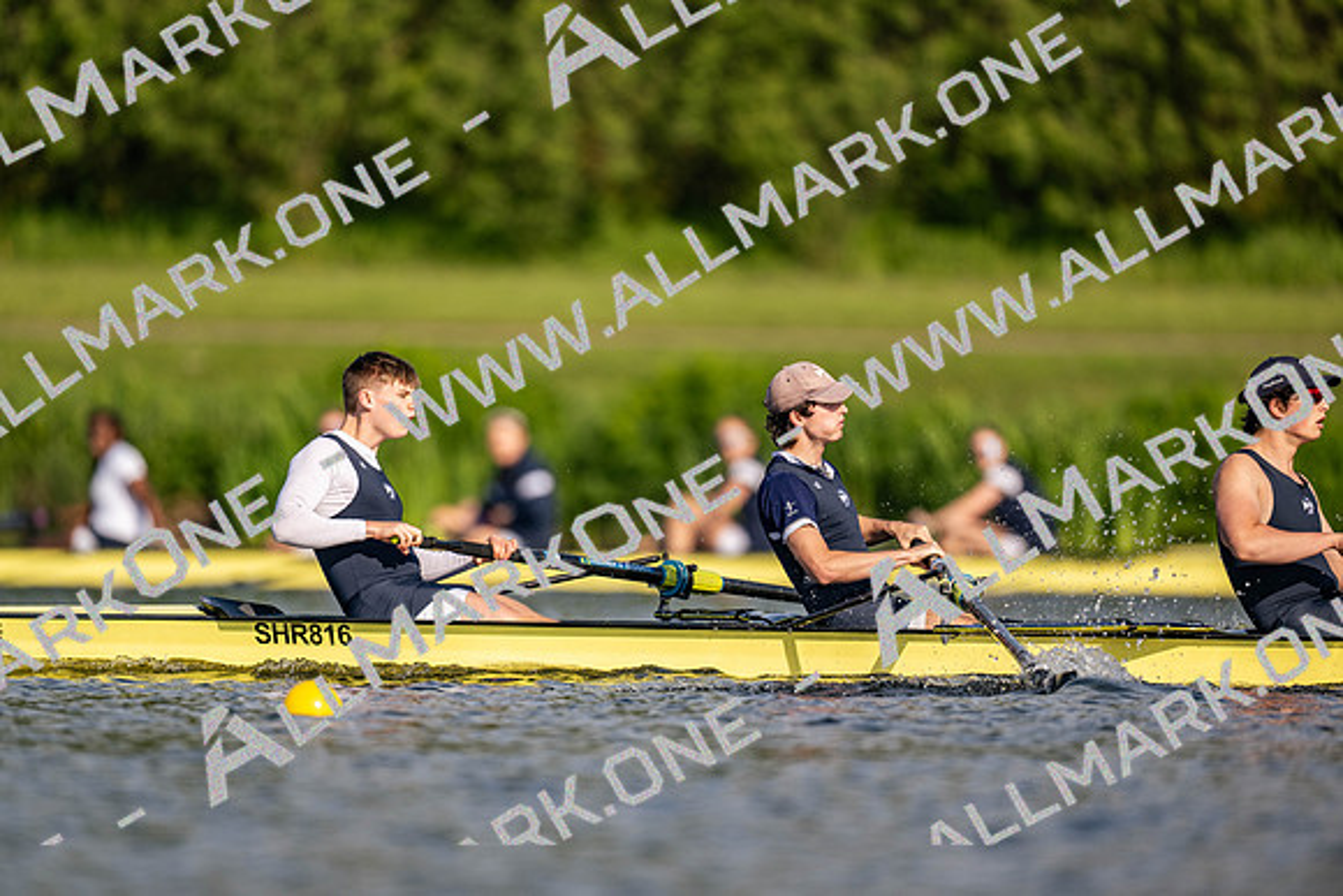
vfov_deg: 2.3
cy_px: 448
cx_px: 672
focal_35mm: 600
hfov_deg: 3.4
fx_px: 22388
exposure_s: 1/2500
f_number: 4
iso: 250
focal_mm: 600
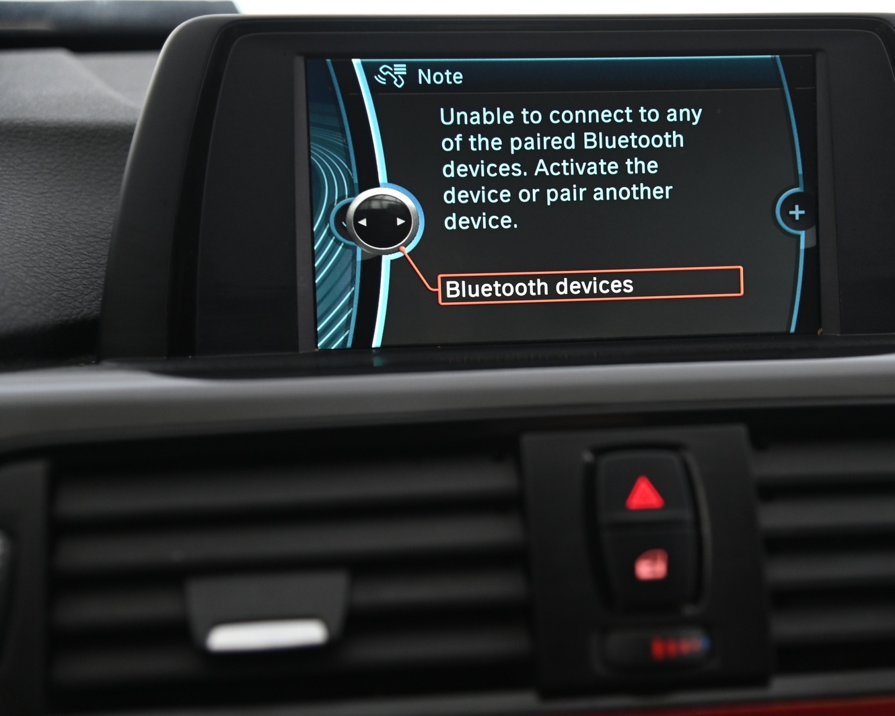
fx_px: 1881
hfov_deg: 26.7
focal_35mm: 71
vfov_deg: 21.6
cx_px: 546
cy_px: 360
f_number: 4
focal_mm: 62
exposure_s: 1/25
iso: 2000
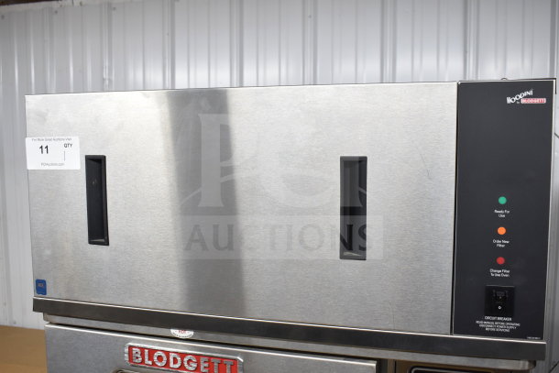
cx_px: 280
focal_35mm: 34
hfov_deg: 55.1
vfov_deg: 38.4
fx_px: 536
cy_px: 186
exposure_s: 1/40
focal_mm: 23
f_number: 3.8
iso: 500
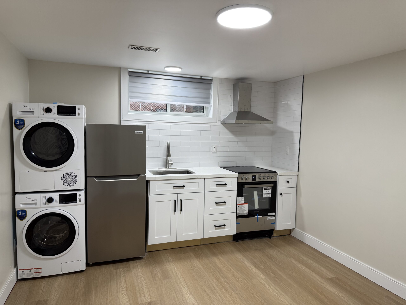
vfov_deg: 56.8
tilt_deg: -4.2
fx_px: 281
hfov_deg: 71.6
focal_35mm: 24
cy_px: 152
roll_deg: -1.3
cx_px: 203
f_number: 1.78
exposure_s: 1/120
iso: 125
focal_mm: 6.76
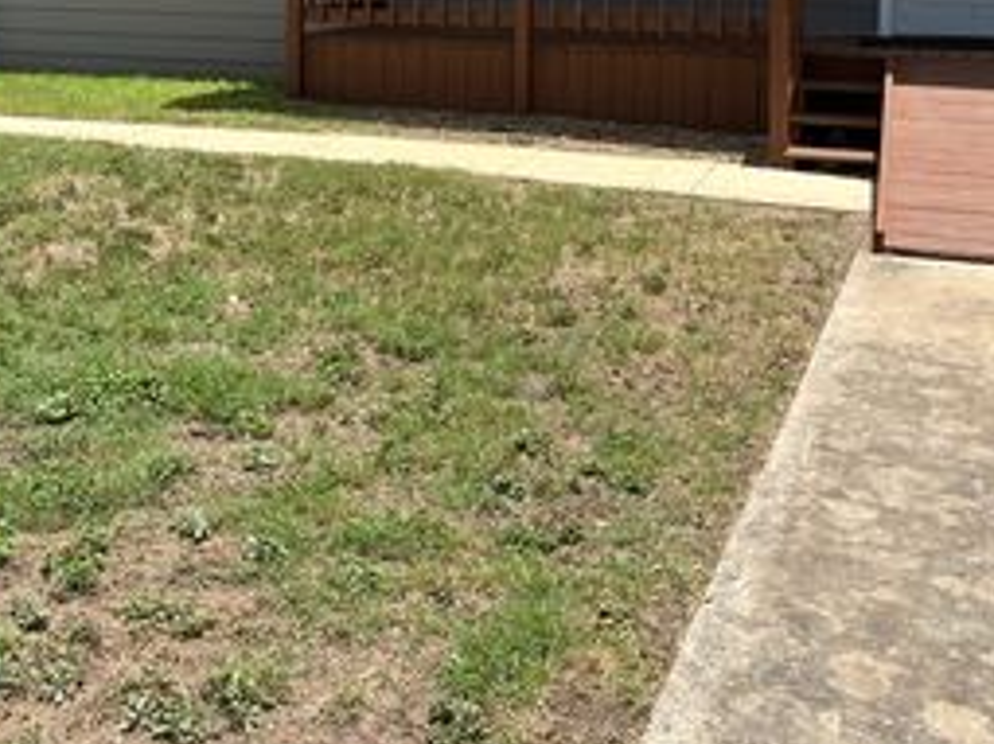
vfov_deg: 27.3
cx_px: 417
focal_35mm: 51
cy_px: 41
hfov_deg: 37.4
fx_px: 1464
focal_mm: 5.1
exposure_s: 1/3135
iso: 50
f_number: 1.6
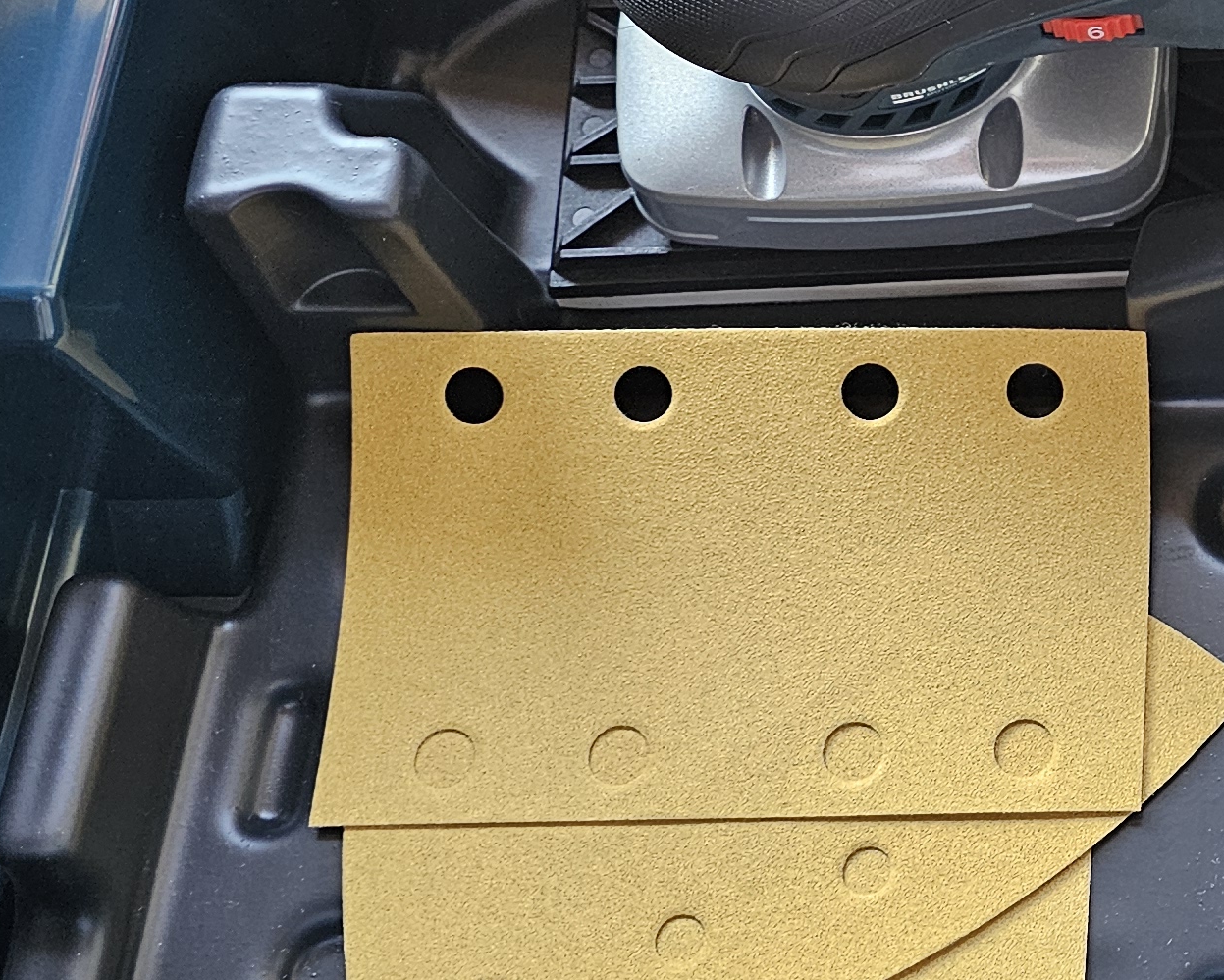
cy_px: 137
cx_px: 1481
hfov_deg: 24.0
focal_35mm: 72
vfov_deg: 20.9
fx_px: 2609
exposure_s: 1/100
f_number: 1.7
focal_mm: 6.3
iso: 250
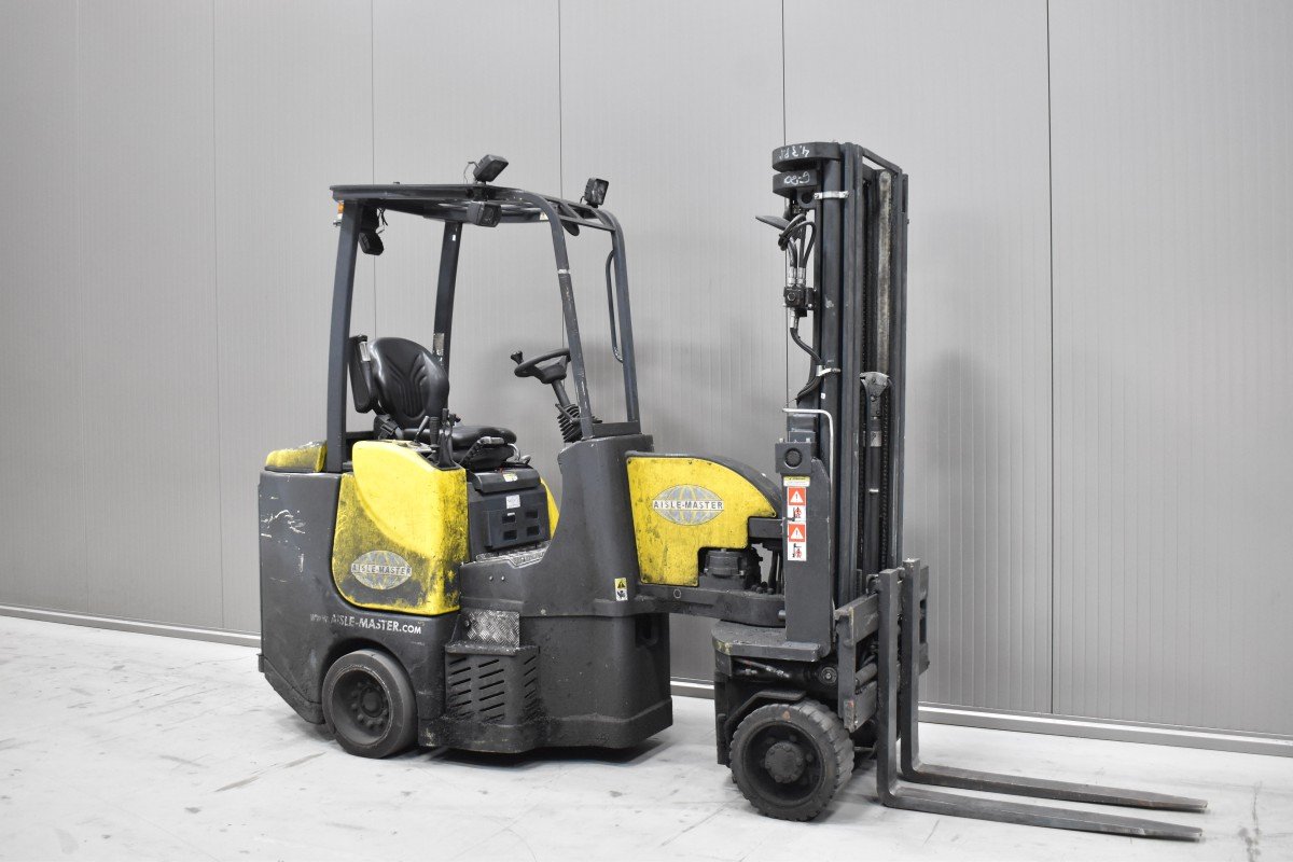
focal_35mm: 34
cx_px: 646
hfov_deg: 55.1
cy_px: 431
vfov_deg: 38.4
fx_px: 1239
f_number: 4.5
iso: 1600
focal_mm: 23
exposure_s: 1/30
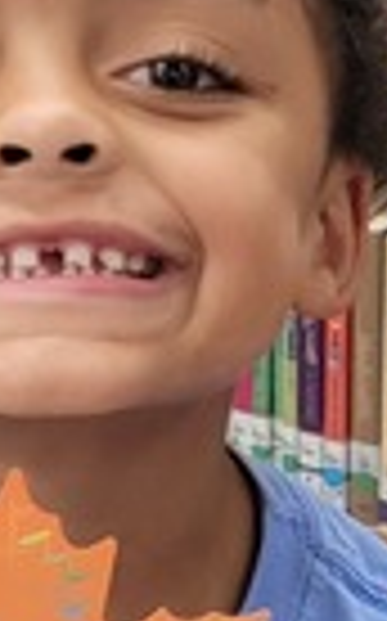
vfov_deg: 11.0
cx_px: -54
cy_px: 680
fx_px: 3196
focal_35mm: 189
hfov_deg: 6.9
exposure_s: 1/120
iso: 320
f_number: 1.8
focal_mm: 6.7
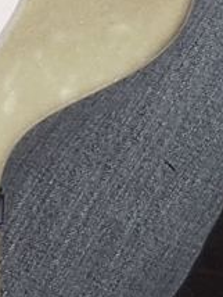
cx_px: -108
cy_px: -498
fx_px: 2306
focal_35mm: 269
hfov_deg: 5.5
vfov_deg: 6.8
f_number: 2.8
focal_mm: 6.2
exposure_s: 1/60
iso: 80
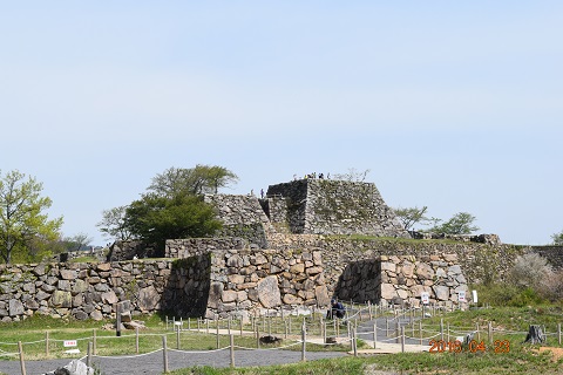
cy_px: 188
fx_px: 938
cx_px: 282
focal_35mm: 60
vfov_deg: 22.6
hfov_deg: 33.4
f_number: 10
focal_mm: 40
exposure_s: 1/400
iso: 200
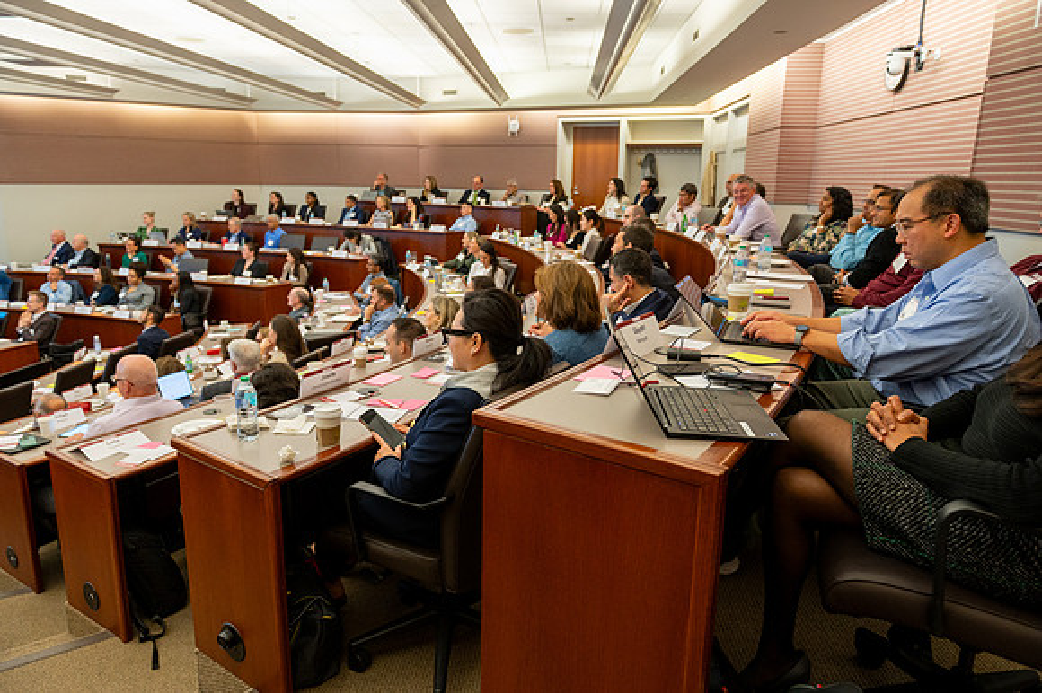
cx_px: 521
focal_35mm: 24
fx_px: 695
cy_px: 346
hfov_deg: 73.7
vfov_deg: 53.0
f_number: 4
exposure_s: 1/100
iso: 1250
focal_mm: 24
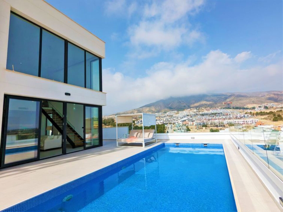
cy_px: 106
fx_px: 131
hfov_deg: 94.5
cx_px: 142
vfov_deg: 78.1
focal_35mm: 16
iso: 50
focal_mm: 2.35
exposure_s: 1/3717
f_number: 2.2
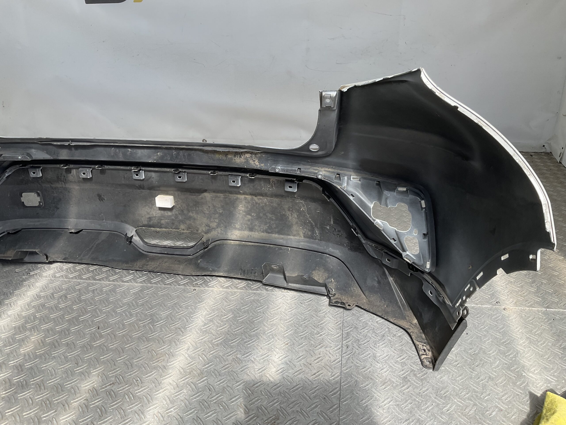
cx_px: 283
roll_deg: +1.5
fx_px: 474
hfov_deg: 61.7
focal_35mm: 29
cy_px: 212
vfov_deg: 48.2
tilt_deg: -28.2
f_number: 1.8
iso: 16
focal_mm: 3
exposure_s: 1/338
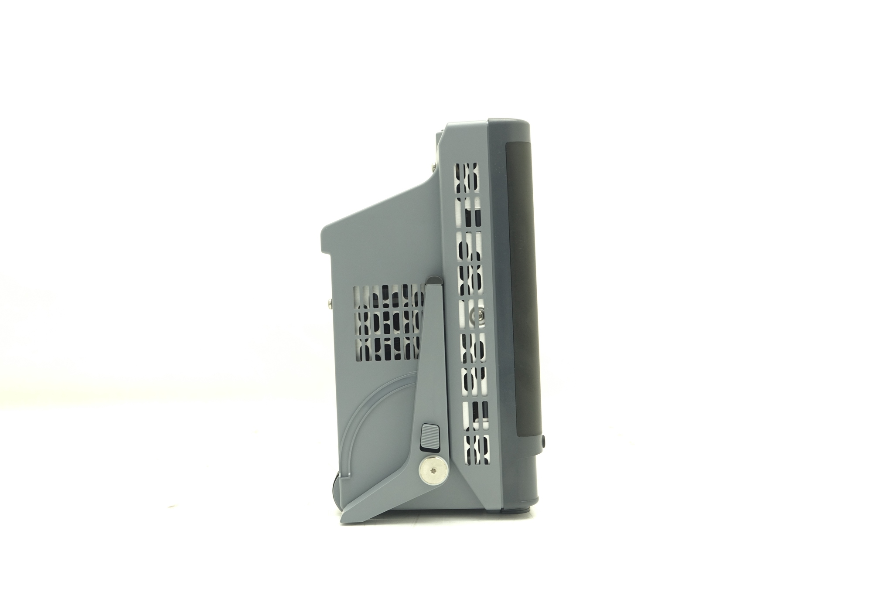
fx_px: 967
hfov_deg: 49.6
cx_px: 446
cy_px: 298
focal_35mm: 39
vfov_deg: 34.2
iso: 100
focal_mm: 14.3
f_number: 5
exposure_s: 1/5
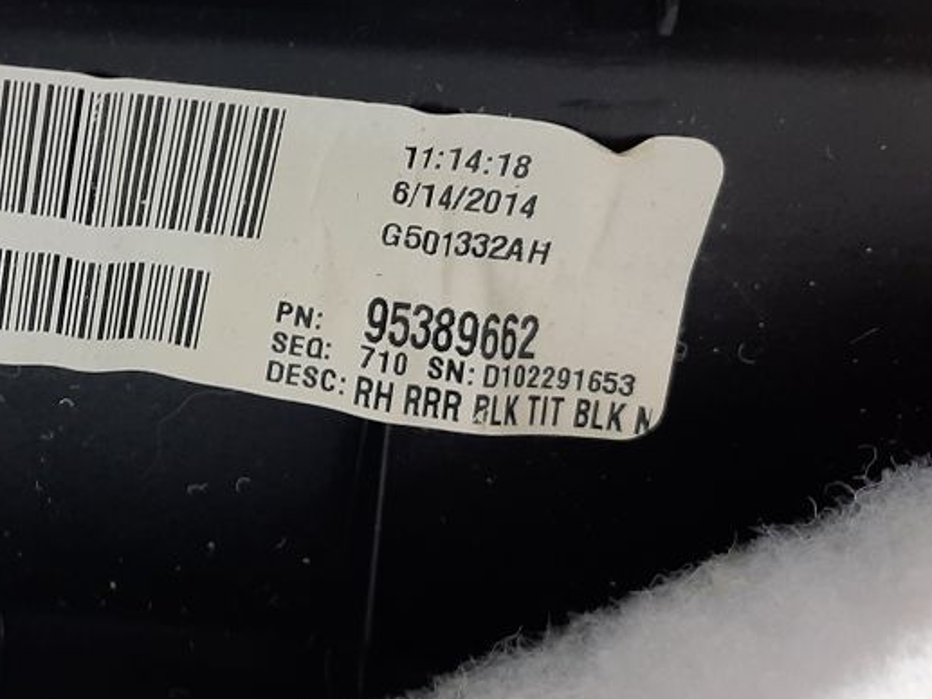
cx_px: -65
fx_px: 1562
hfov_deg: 30.2
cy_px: 52
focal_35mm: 58
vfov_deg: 24.4
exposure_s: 1/50
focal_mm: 4.6
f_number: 2
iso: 125
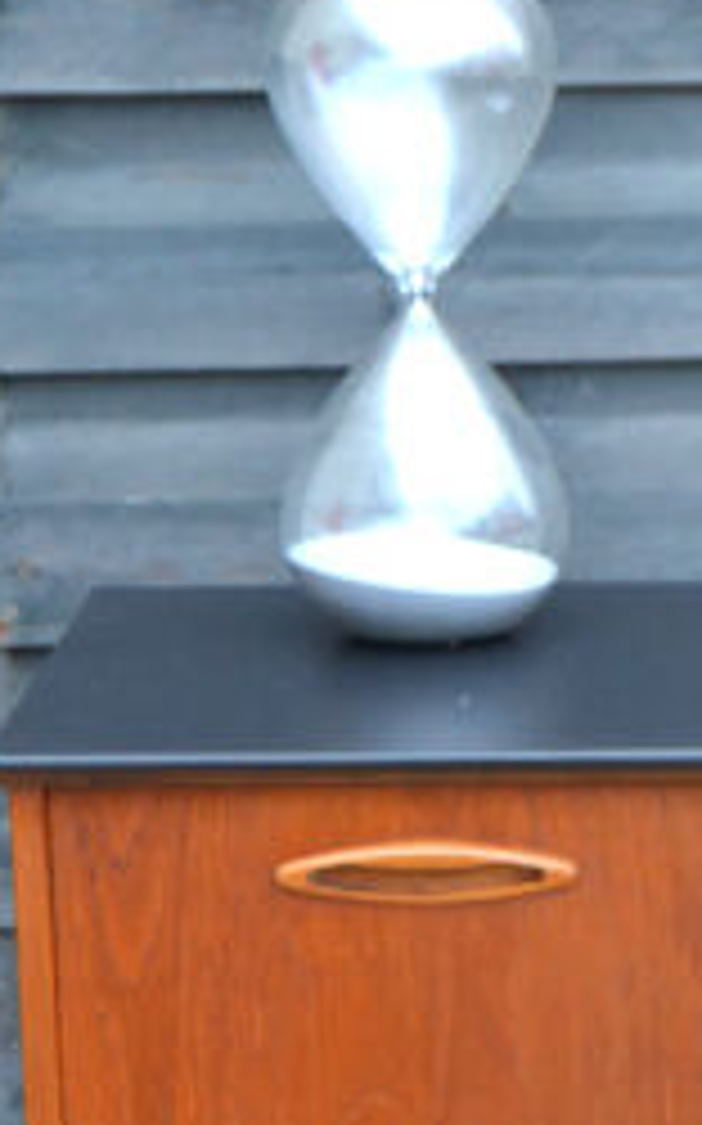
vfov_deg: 9.0
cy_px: 1030
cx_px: 1179
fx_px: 7079
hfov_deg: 5.6
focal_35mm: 231
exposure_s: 1/100
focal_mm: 42
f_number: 5
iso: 400
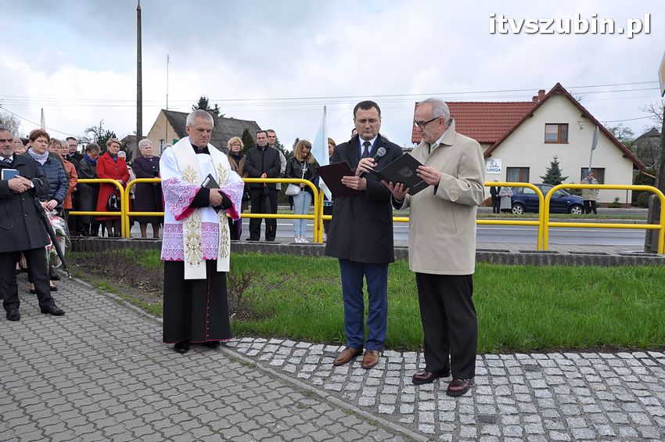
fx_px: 498
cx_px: 332
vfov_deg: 47.8
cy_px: 221
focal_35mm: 27
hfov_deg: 67.4
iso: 320
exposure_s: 1/320
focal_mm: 18
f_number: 9
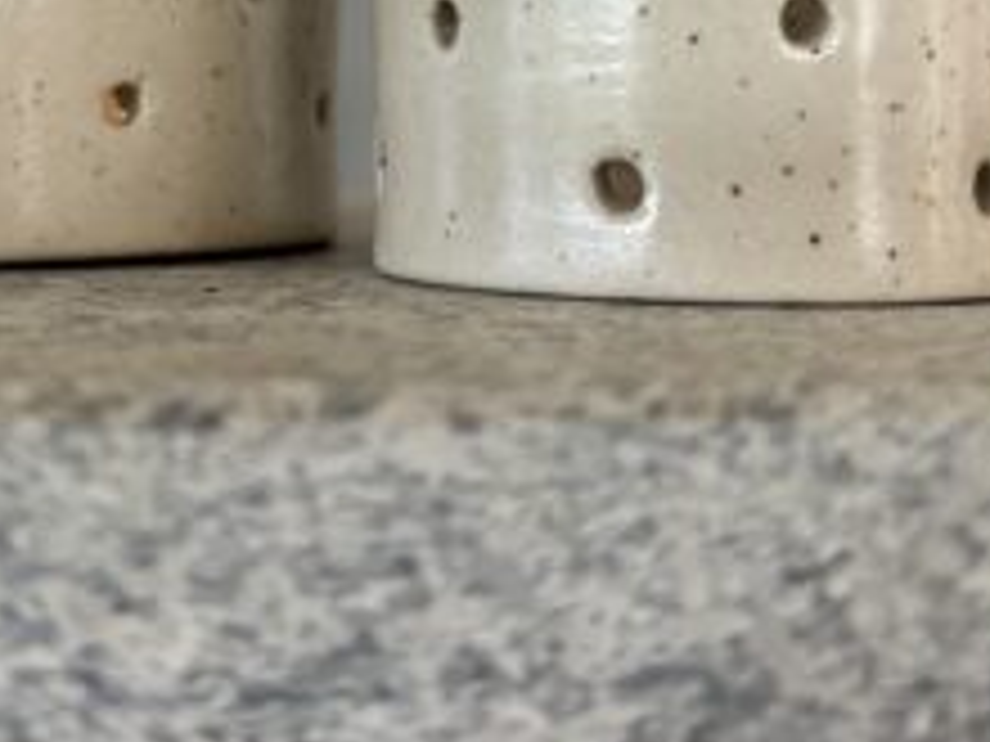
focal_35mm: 71
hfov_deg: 27.0
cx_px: 248
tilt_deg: +7.7
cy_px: -148
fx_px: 2031
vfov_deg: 19.5
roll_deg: -0.8
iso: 125
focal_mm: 5.96
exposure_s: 1/100
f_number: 1.6
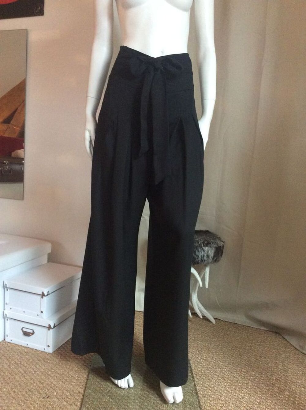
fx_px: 378
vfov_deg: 56.9
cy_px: 205
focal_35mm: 32
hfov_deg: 44.1
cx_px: 153
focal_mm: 3.3
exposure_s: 1/20
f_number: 2.4
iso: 250
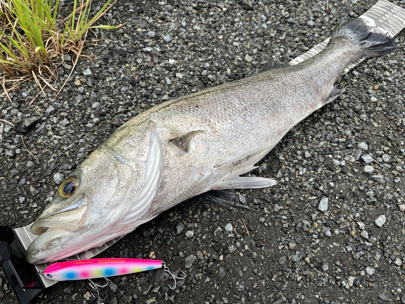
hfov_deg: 67.3
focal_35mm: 26
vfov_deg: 53.1
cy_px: 152
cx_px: 202
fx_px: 304
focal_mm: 5.1
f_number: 1.6
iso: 50
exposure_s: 1/833
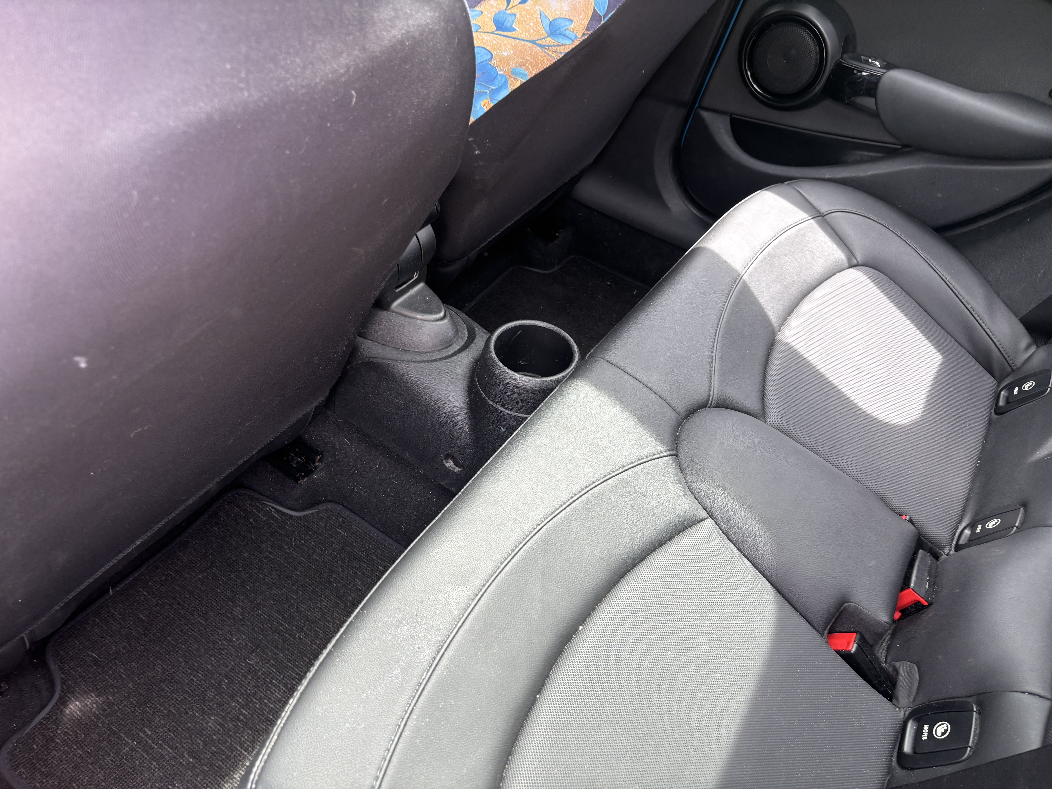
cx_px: 526
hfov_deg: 67.3
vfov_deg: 53.1
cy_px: 394
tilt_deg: -44.2
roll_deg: -5.9
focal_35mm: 26
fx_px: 790
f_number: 1.6
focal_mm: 5.96
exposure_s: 1/121
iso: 40
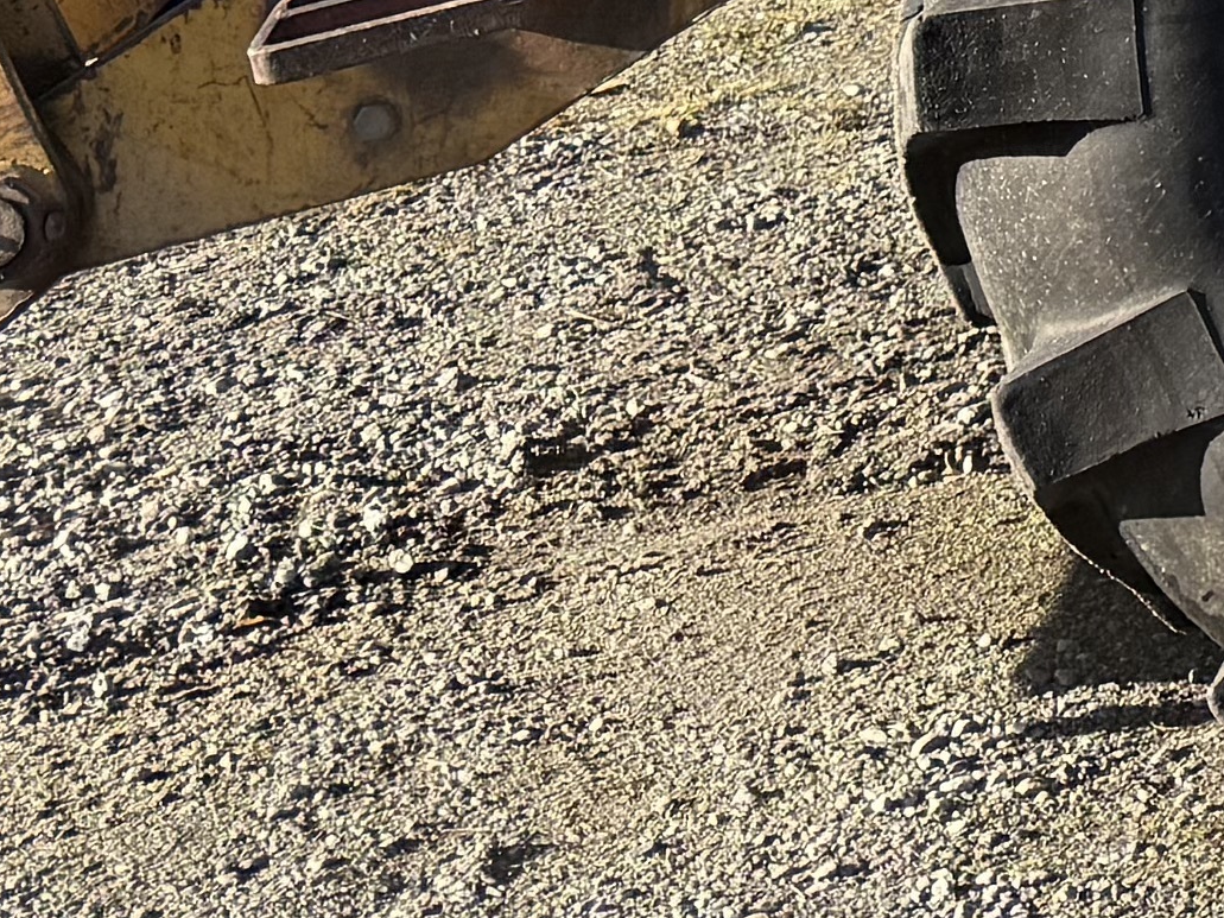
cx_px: 2855
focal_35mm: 133
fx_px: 4702
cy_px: -1380
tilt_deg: +0.2
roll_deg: +1.7
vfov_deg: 9.7
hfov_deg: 12.1
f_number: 1.78
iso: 80
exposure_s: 1/1337
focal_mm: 6.76
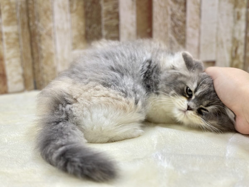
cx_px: 124
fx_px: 345
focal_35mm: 48
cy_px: 94
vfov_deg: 30.3
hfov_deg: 39.7
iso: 320
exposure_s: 1/33
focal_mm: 6.86
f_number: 1.78
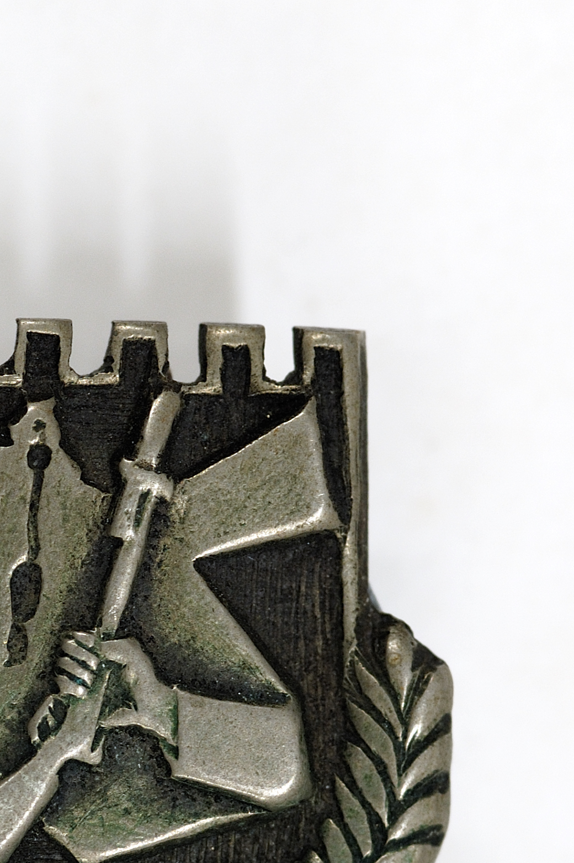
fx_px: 7258
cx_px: 93
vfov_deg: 6.8
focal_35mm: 303
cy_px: 670
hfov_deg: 4.5
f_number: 11
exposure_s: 1/4
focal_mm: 105
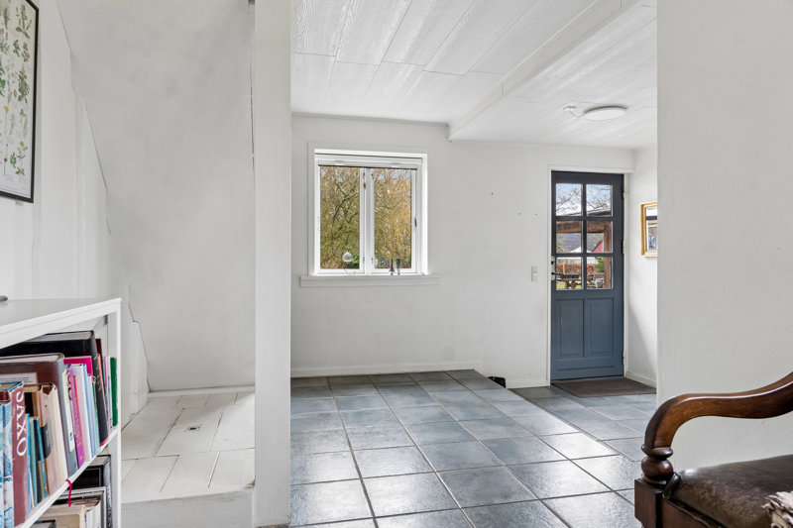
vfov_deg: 53.1
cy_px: 264
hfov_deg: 73.8
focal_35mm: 24
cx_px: 396
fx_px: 529
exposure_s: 1/5
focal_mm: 16
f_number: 8
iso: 200
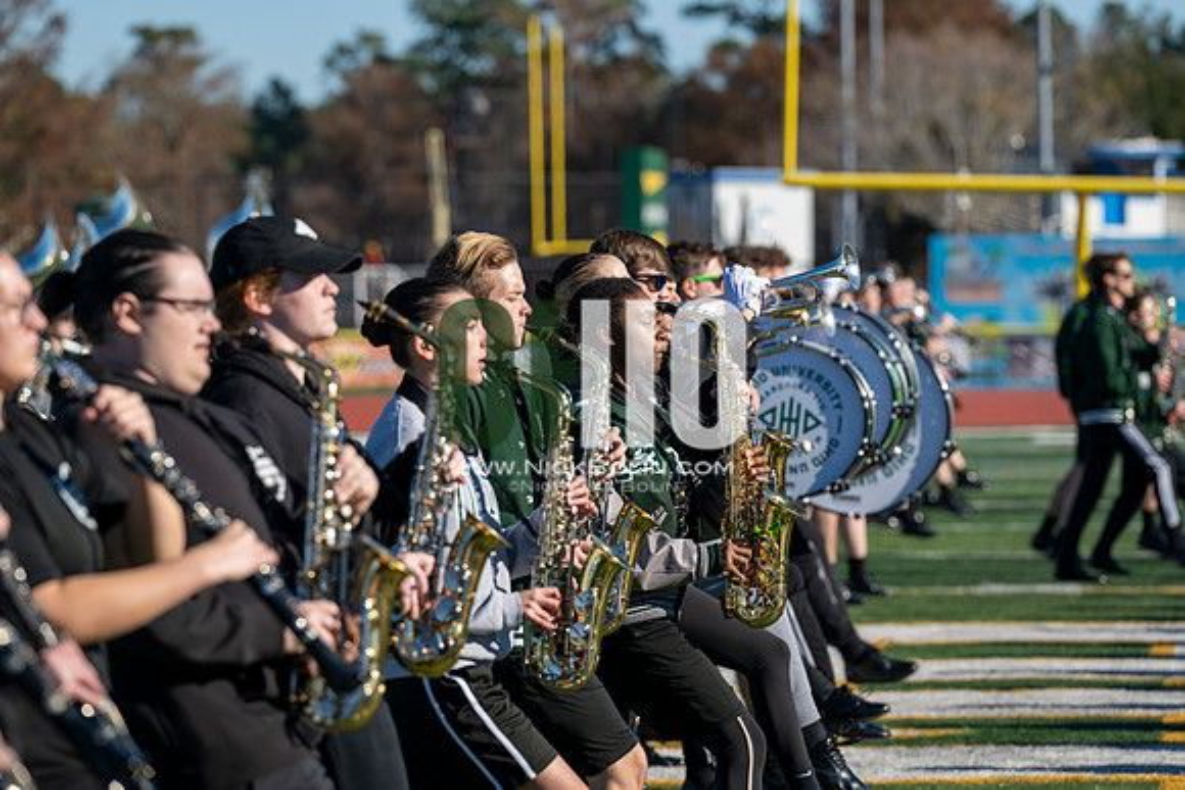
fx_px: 6585
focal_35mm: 200
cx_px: 592
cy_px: 395
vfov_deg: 6.9
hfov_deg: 10.3
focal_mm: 200
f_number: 5
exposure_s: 1/2000
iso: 250
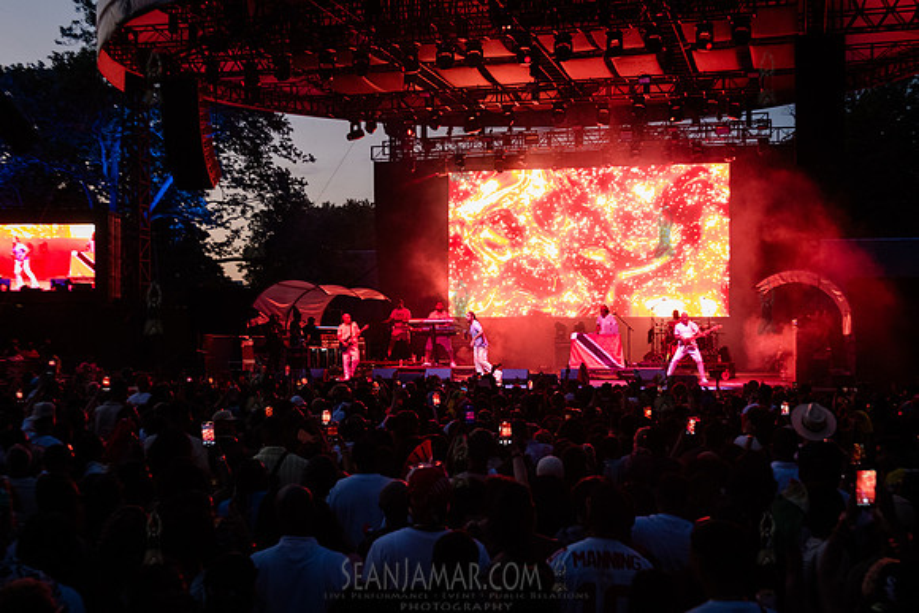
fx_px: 1214
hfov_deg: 41.4
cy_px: 363
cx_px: 483
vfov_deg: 28.3
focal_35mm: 48
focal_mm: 38
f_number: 3.2
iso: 4000
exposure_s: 1/320
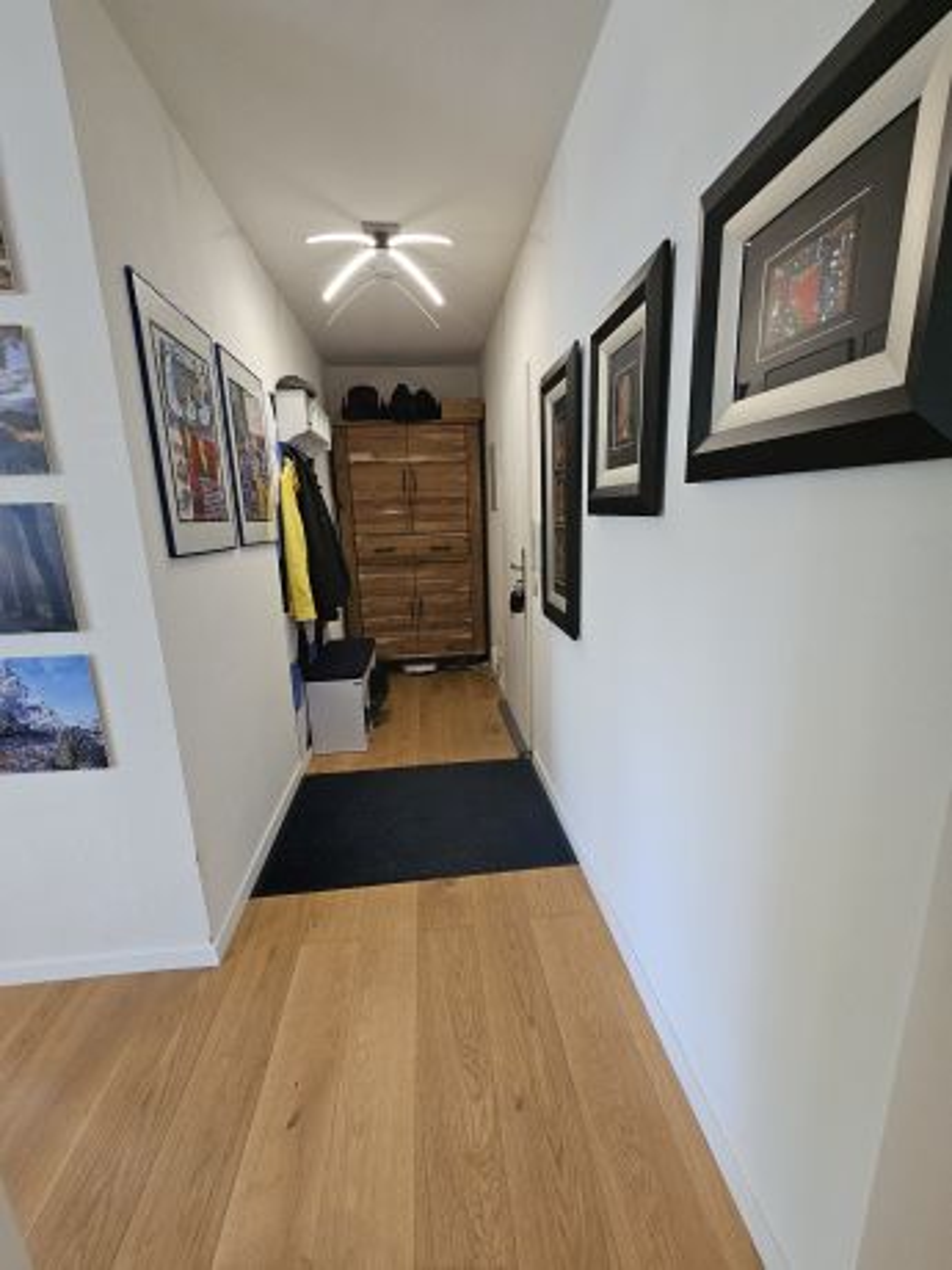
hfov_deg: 89.9
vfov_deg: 106.2
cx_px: 476
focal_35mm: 13
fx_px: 477
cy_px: 635
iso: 320
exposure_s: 1/40
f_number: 2.2
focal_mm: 2.2
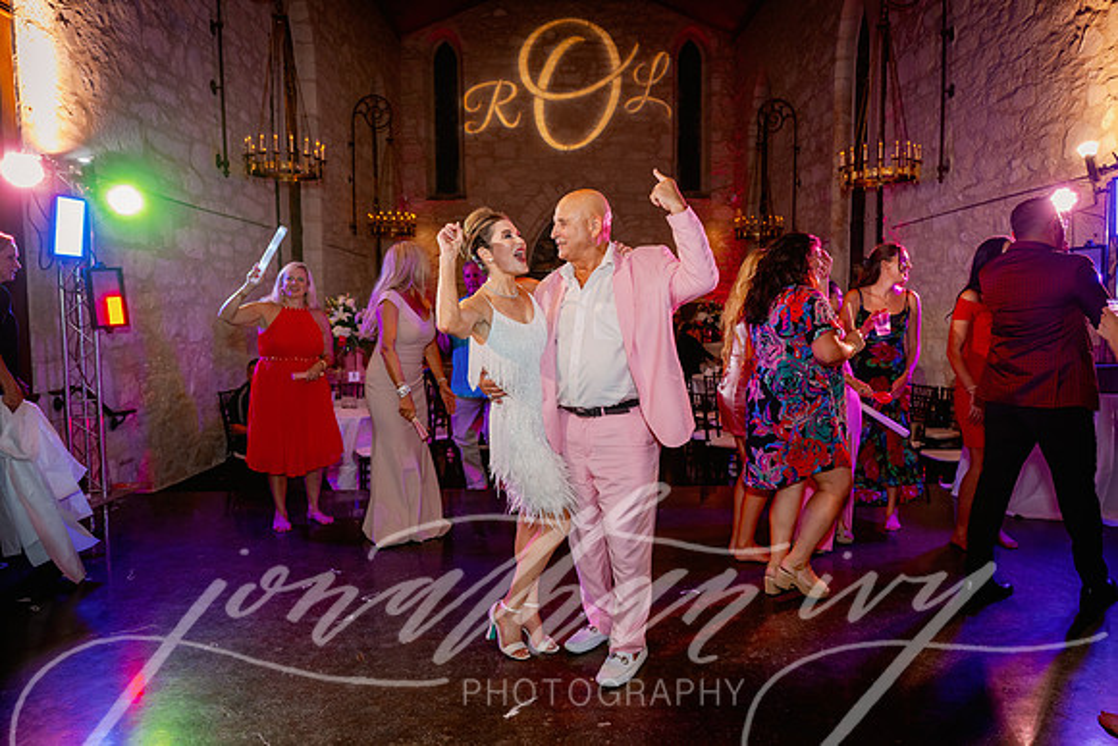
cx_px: 559
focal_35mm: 24
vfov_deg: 53.2
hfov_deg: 73.7
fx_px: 745
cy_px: 373
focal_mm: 24
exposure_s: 1/160
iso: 1600
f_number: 3.5
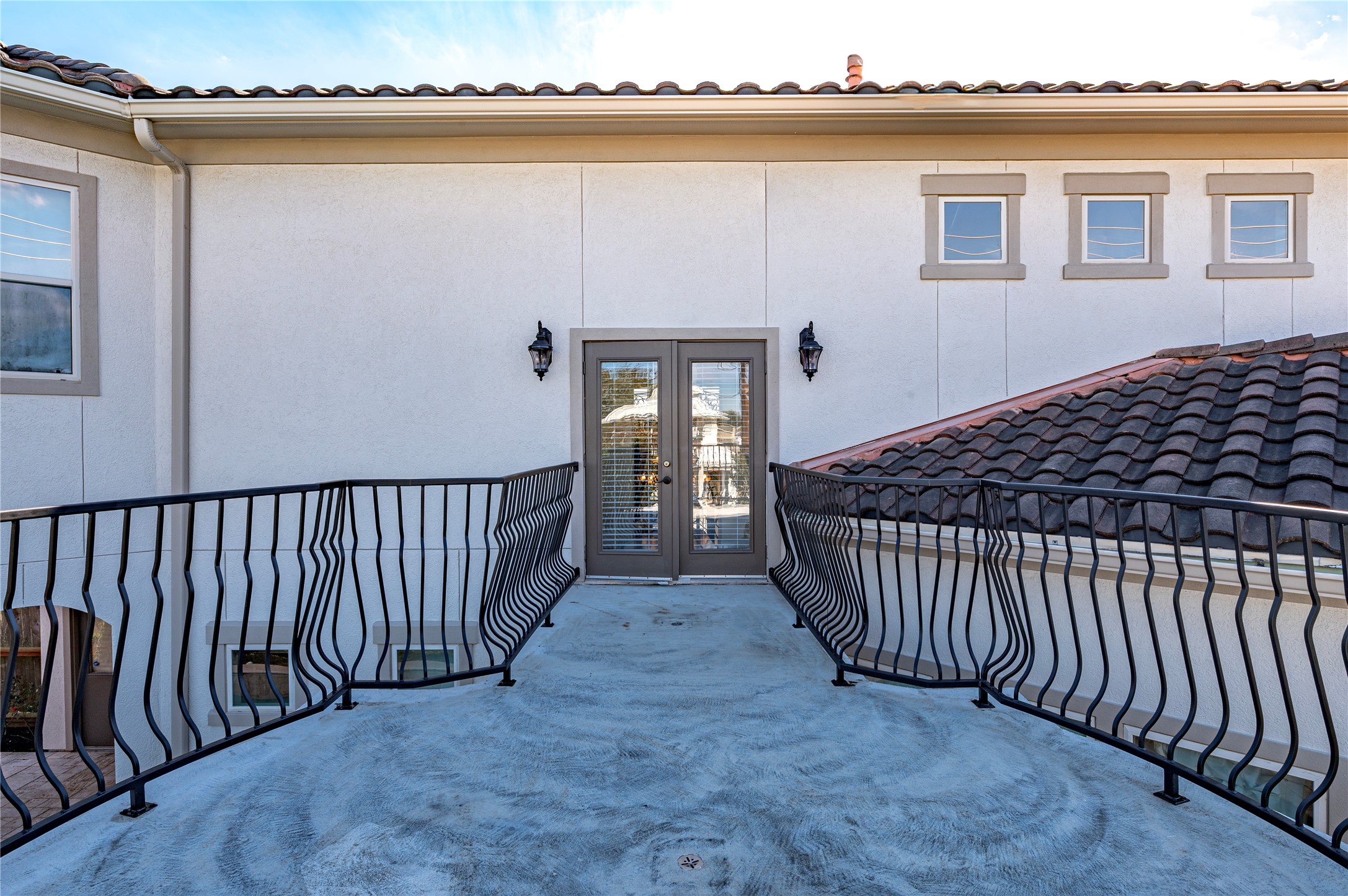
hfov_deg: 90.0
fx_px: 673
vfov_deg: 67.3
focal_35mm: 18
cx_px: 674
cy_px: 448
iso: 100
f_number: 9
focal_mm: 18
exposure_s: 1/50
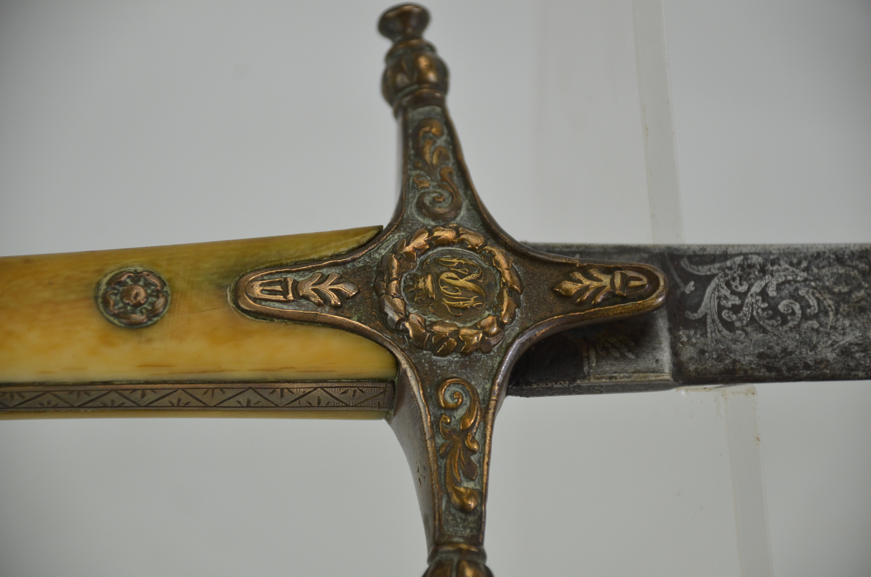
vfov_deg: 6.8
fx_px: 4889
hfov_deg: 10.2
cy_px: 288
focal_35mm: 202
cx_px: 436
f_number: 5.6
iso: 560
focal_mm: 135
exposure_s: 1/250
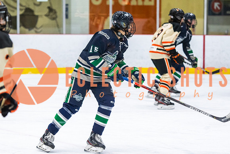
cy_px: 72
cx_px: 108
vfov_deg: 7.7
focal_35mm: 178
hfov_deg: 11.6
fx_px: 1136
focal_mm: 110
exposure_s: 1/640
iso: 1800
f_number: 2.8
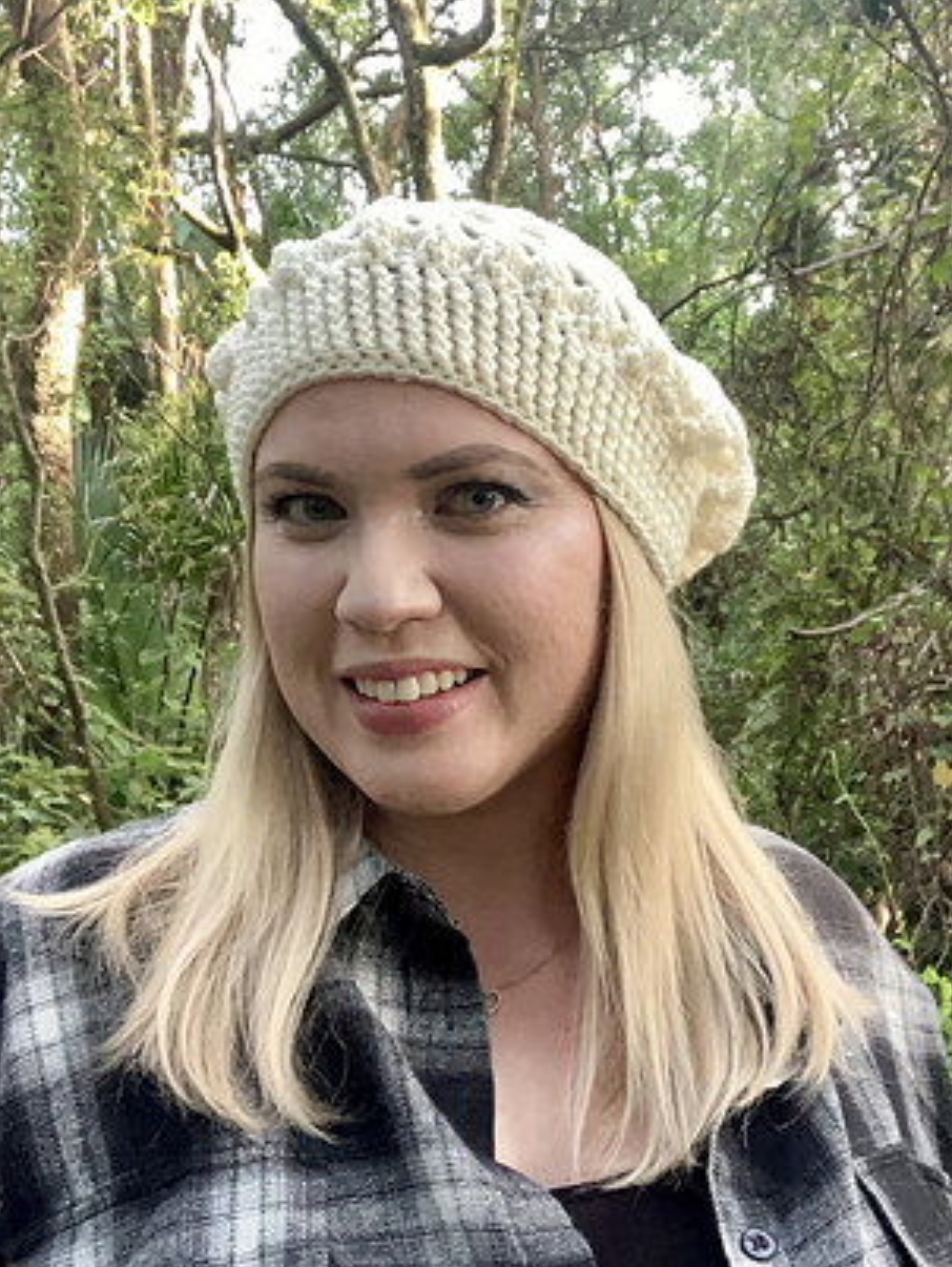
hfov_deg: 28.5
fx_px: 1868
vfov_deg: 37.5
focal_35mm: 51
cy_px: 611
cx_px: 553
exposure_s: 1/60
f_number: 2.2
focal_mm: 2.87
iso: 250
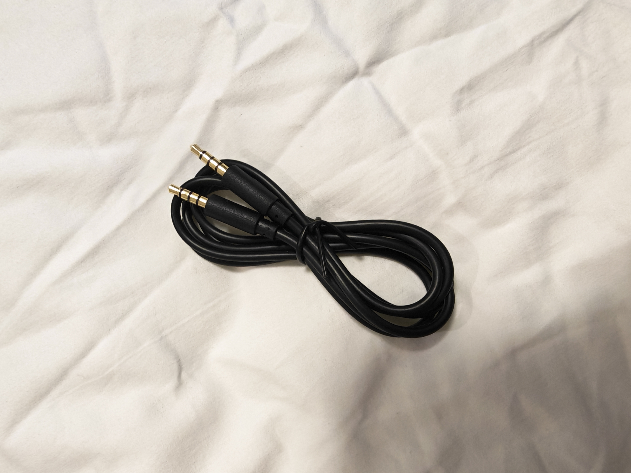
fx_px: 437
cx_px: 316
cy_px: 236
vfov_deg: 56.8
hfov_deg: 71.6
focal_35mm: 24
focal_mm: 1.82
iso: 250
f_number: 2
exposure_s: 1/33
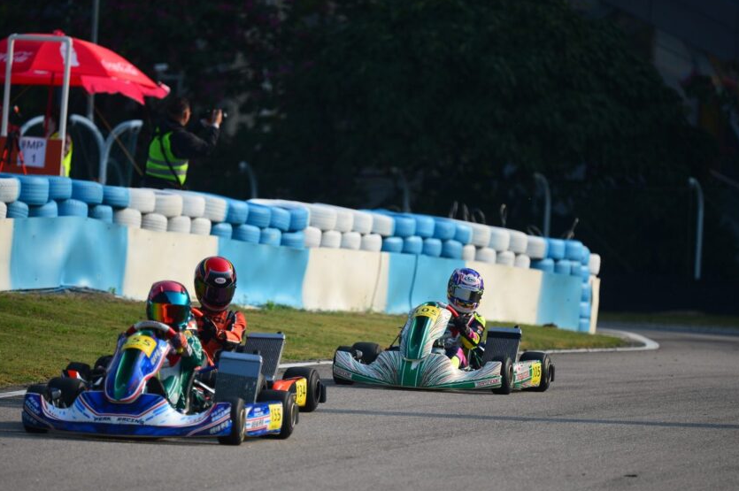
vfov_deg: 3.7
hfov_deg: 5.6
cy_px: 278
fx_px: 7547
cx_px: 351
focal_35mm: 368
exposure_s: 1/1250
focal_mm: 300
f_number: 4
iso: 125
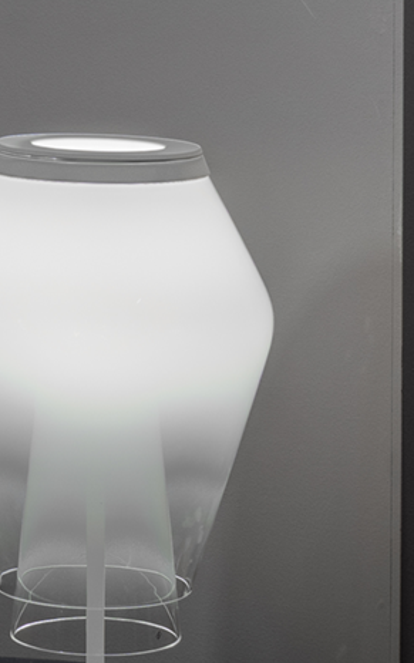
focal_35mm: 204
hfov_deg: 6.4
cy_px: -109
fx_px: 3685
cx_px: -129
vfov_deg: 10.1
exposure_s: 1/6
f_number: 10
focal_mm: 38
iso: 100
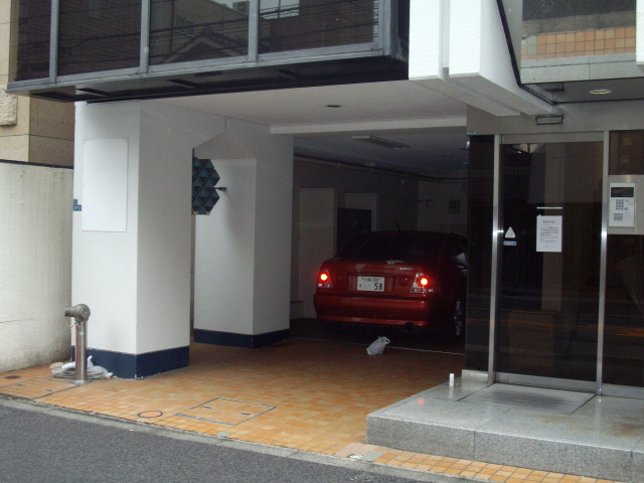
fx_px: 856
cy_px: 242
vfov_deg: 31.5
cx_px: 322
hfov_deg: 41.2
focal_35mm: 46
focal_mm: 7.6
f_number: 3.1
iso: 219
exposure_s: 1/50
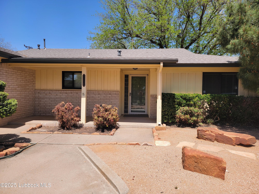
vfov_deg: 56.8
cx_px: 130
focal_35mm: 24
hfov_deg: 71.6
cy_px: 97
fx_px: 180
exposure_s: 1/752
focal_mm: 6.7
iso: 16
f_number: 1.8
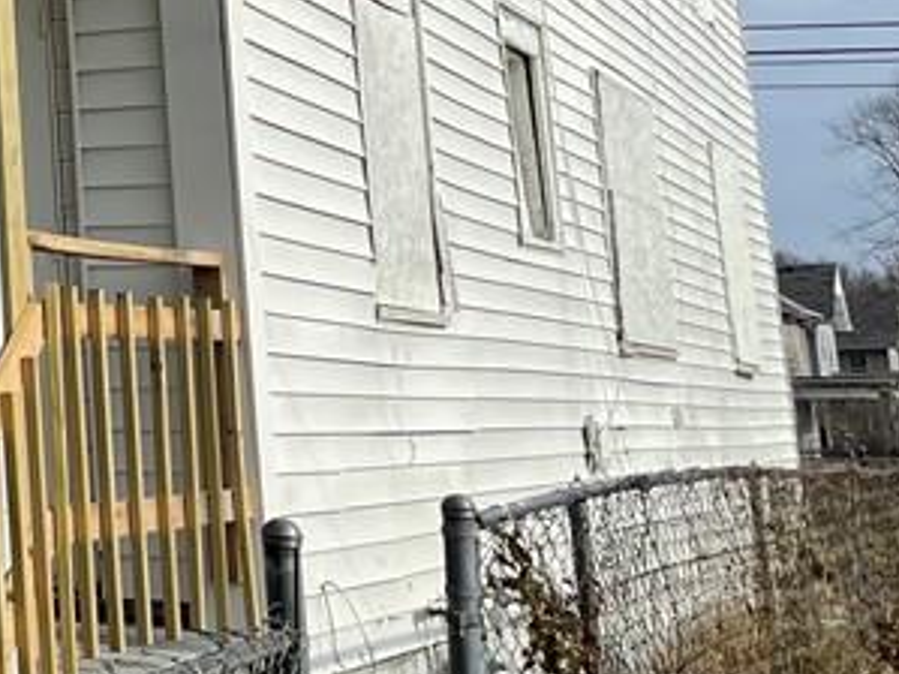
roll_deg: -0.2
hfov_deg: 18.8
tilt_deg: +11.7
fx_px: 2310
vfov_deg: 16.0
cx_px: -526
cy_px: -123
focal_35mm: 89
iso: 32
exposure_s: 1/4525
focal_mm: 5.1
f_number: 1.6
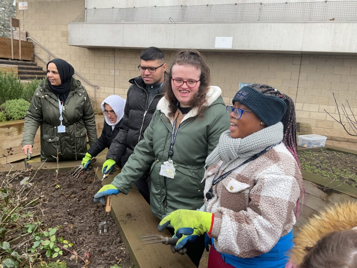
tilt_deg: -10.8
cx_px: 178
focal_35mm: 29
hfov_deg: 61.7
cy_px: 134
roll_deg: -2.4
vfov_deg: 48.2
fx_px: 299
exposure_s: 1/100
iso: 25
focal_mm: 3
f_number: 1.8
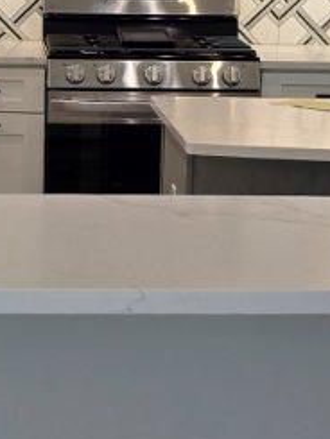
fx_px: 1829
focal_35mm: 144
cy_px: 120
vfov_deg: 13.7
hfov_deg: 10.3
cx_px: 93
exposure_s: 1/120
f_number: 1.7
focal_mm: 6.3
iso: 50
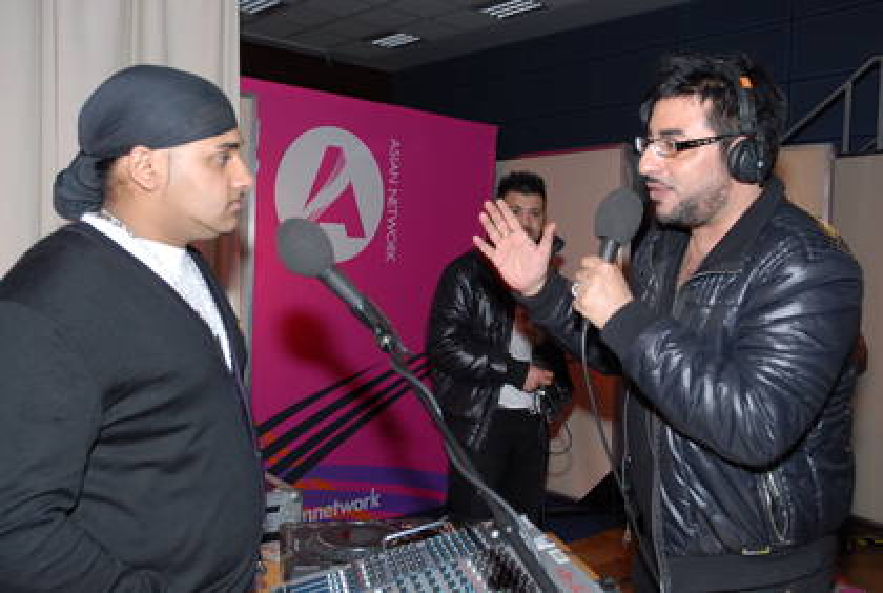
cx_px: 442
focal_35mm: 36
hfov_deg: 53.0
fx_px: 885
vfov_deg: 37.0
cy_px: 296
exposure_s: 1/60
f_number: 5.6
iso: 400
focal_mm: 24
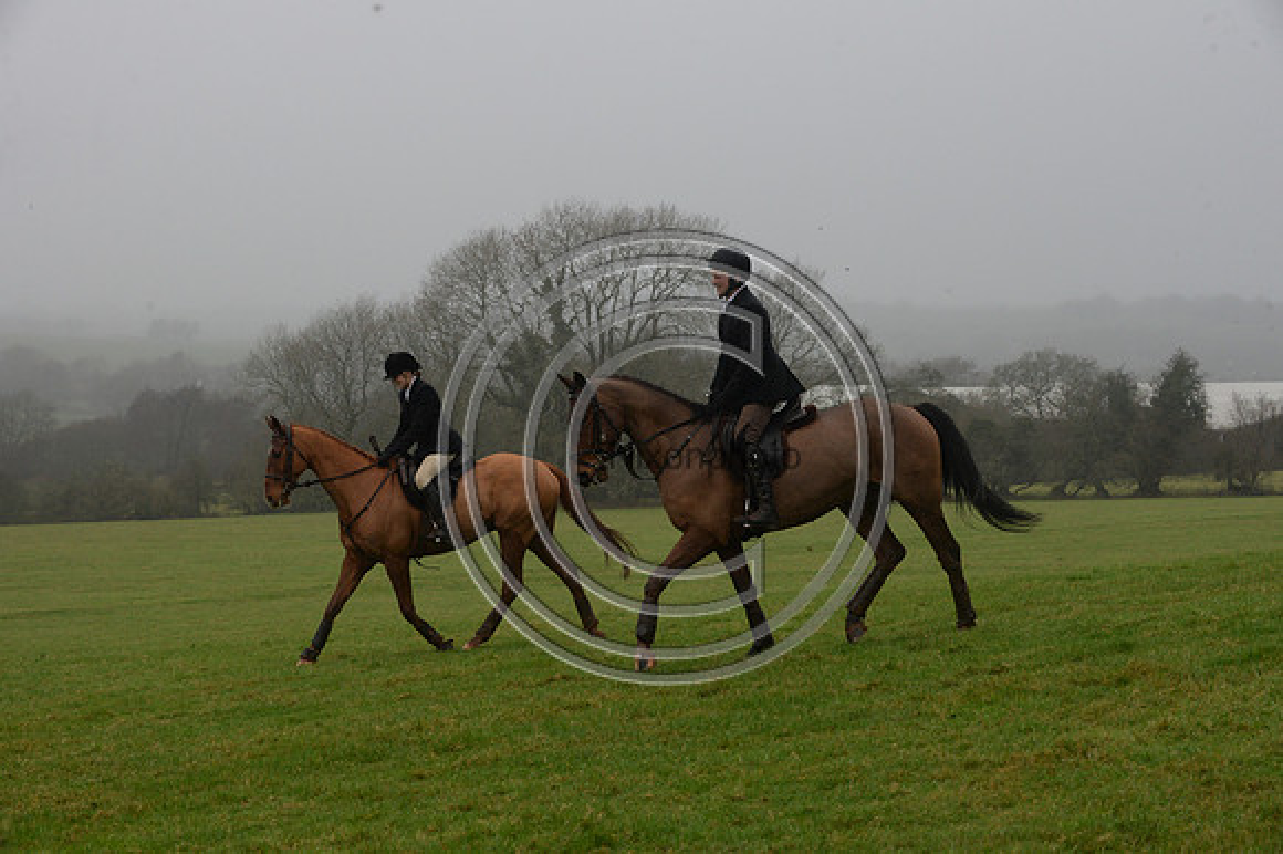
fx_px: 2778
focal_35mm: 78
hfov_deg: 26.0
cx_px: 642
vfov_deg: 17.5
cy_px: 427
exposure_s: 1/800
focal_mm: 78
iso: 1600
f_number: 8
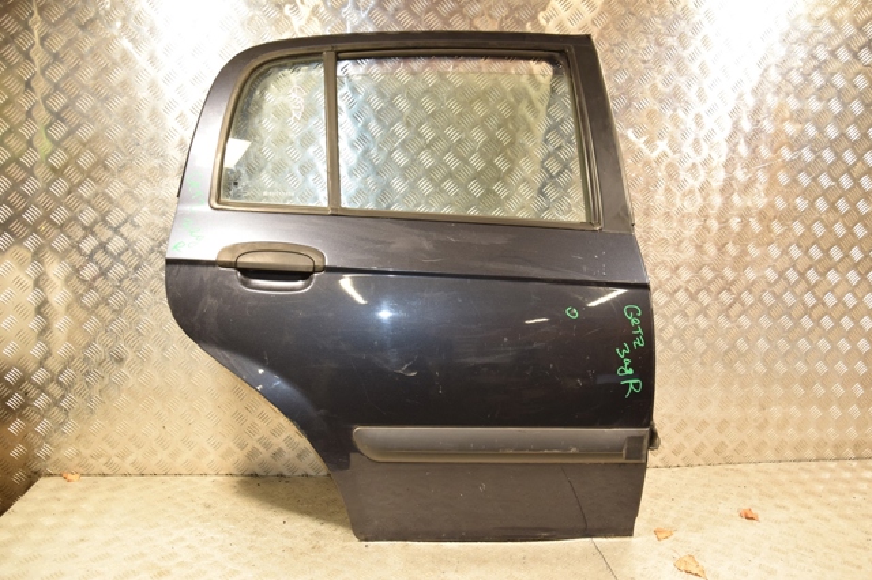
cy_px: 290
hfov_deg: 67.4
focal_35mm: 27
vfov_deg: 47.9
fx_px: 654
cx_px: 436
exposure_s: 1/160
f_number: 5
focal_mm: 18
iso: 800
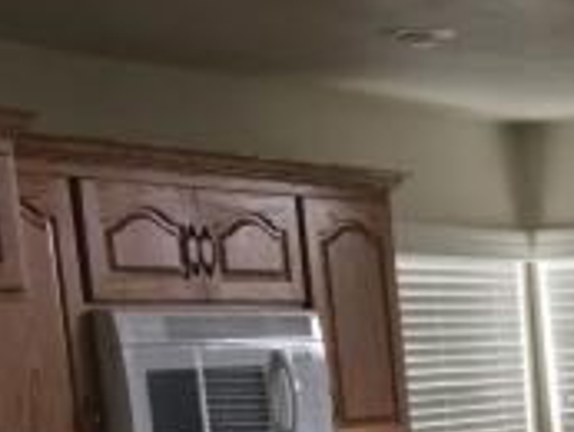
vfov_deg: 13.0
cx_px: 896
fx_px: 1775
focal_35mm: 107
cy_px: 688
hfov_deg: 16.5
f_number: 2.2
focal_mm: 4.15
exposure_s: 1/30
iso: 64
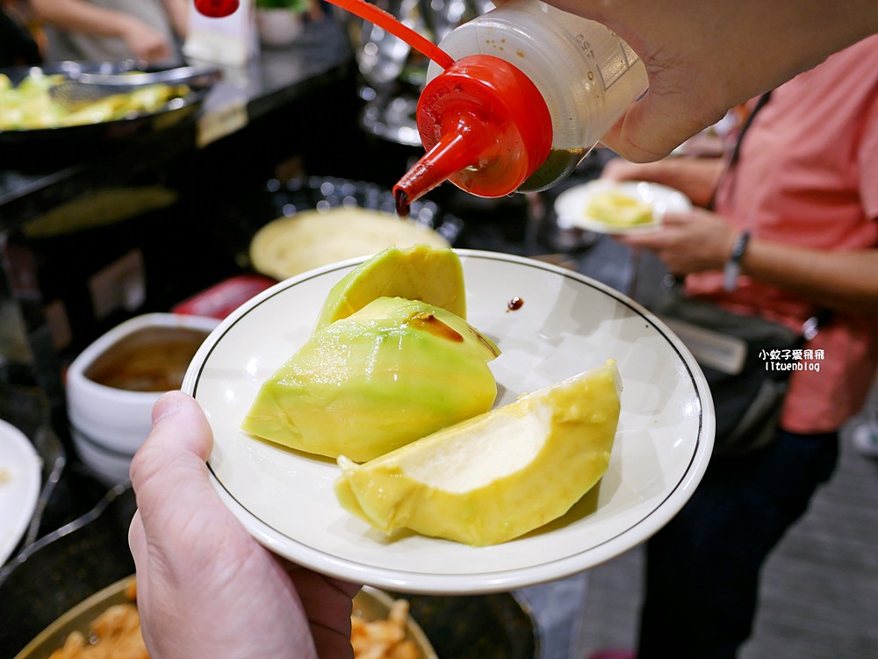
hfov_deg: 63.4
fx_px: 711
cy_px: 330
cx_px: 439
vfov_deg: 49.8
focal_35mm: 28
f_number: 2.5
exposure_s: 1/60
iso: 200
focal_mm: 14
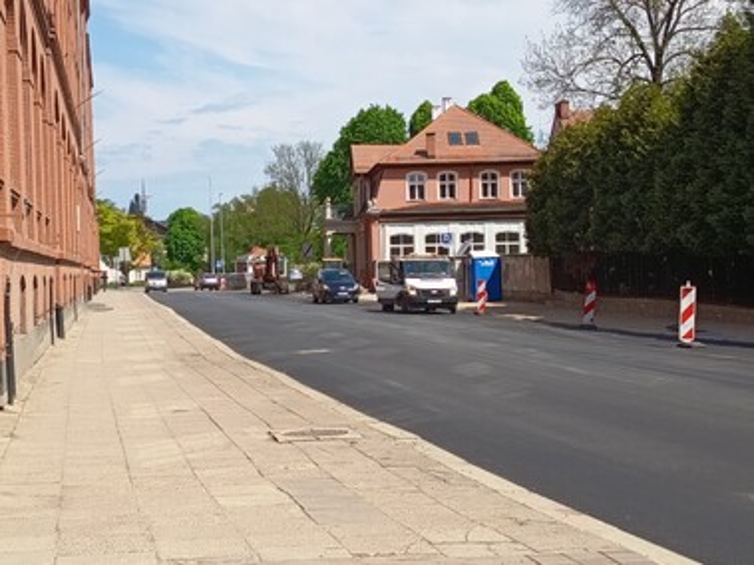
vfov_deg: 45.4
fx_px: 675
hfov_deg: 58.4
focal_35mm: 31
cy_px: 282
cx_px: 377
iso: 52
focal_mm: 5.27
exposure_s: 1/519
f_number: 1.7
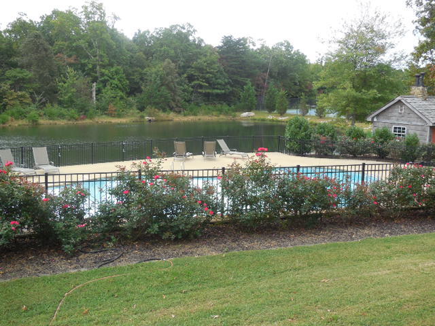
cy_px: 163
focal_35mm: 46
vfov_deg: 31.5
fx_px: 578
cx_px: 218
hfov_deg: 41.2
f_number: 3.8
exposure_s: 1/125
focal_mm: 8.2
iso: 125
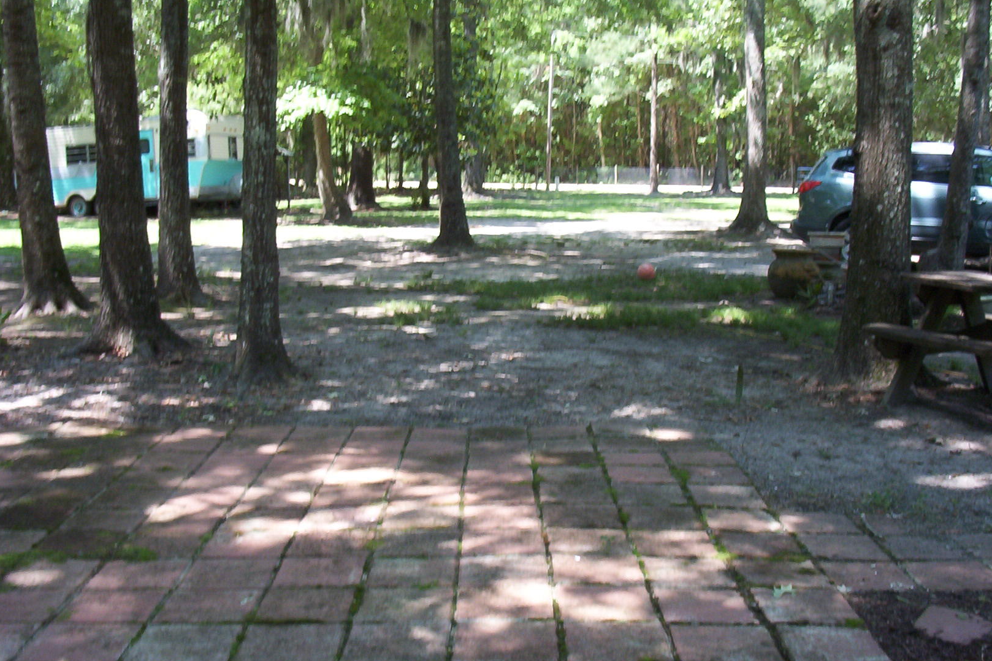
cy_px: 325
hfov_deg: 47.4
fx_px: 1130
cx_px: 495
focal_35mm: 41
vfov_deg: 32.6
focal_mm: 6
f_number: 4.5
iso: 100
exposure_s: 1/61.5
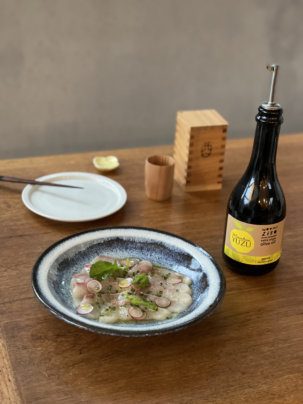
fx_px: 747
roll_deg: -3.4
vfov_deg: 30.3
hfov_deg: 22.9
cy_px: 202
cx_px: 152
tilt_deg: -27.4
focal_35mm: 64
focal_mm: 7.5
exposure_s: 1/14
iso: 500
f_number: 2.2
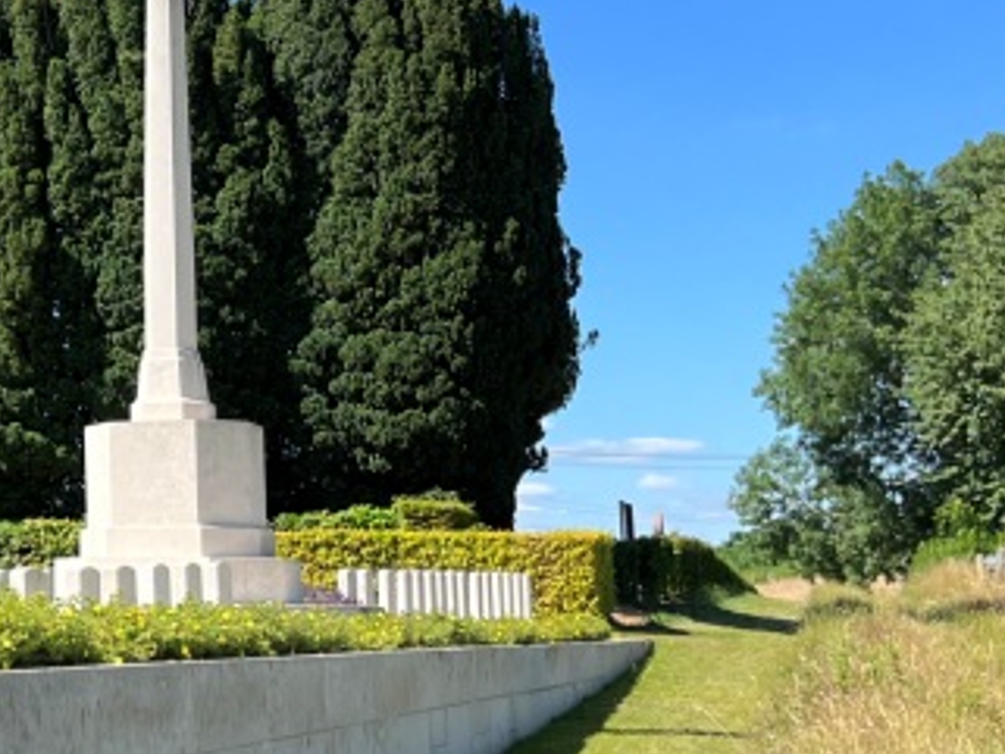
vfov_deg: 17.8
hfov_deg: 20.7
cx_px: -426
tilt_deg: +7.2
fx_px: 2411
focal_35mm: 83
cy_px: 307
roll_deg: -0.2
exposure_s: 1/1517
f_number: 1.6
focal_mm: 5.1
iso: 50
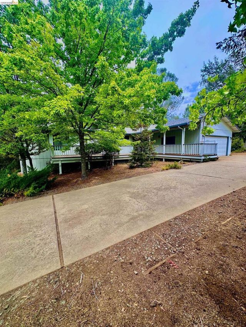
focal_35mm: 14
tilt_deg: -6.2
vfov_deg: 102.1
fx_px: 133
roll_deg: +0.5
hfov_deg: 85.7
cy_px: 164
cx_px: 123
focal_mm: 2.22
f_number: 2.2
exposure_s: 1/449
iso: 40
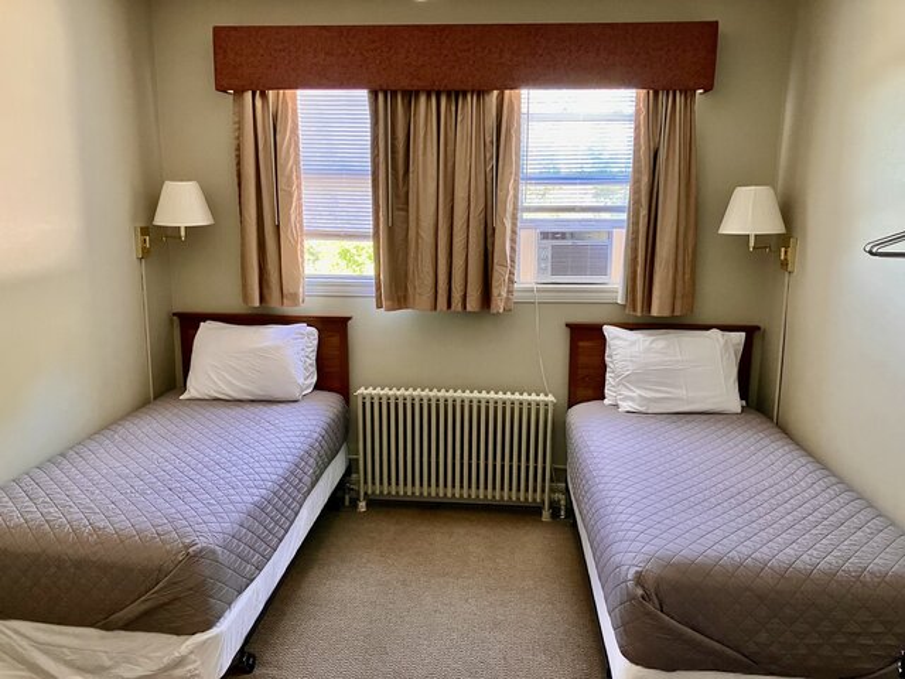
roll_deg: -0.3
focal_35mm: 28
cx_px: 452
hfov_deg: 63.4
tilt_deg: -10.1
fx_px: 732
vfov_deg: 49.7
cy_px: 340
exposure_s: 1/40
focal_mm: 3.99
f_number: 1.8
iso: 400
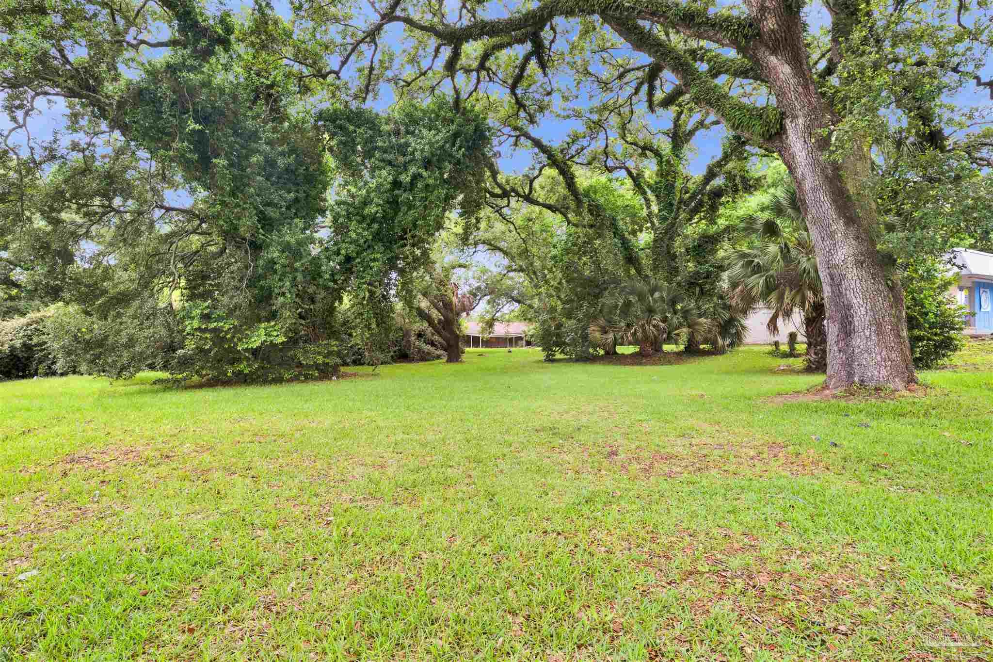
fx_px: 469
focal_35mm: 17
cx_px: 496
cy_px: 331
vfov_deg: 70.4
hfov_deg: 93.3
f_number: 11
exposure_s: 1/125
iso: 400
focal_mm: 17
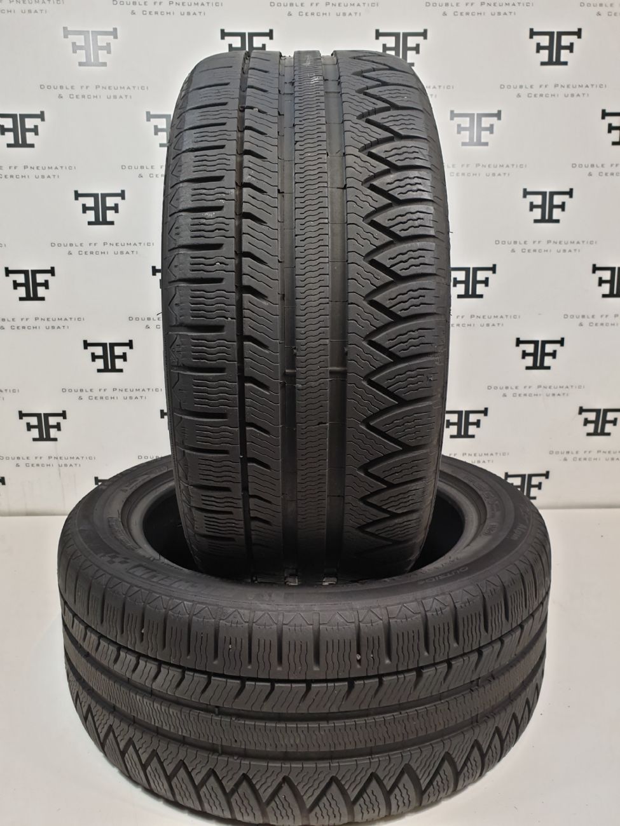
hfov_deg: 53.1
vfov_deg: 67.3
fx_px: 621
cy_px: 413
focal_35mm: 26
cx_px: 310
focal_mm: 4.3
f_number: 2.4
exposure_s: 1/50
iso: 125
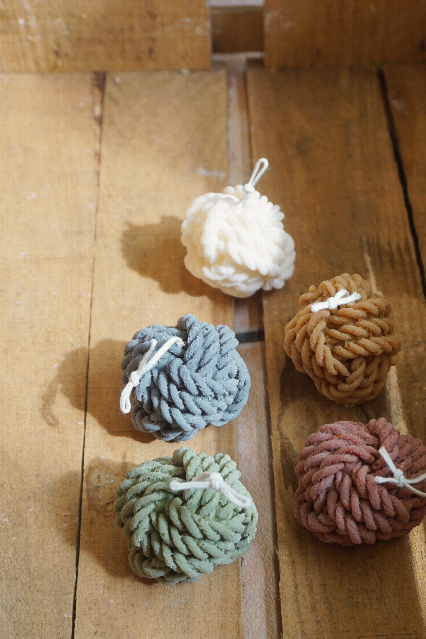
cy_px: 361
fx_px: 852
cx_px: 256
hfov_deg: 28.0
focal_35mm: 48
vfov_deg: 41.0
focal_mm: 24
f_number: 4.5
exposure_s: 1/160
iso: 320
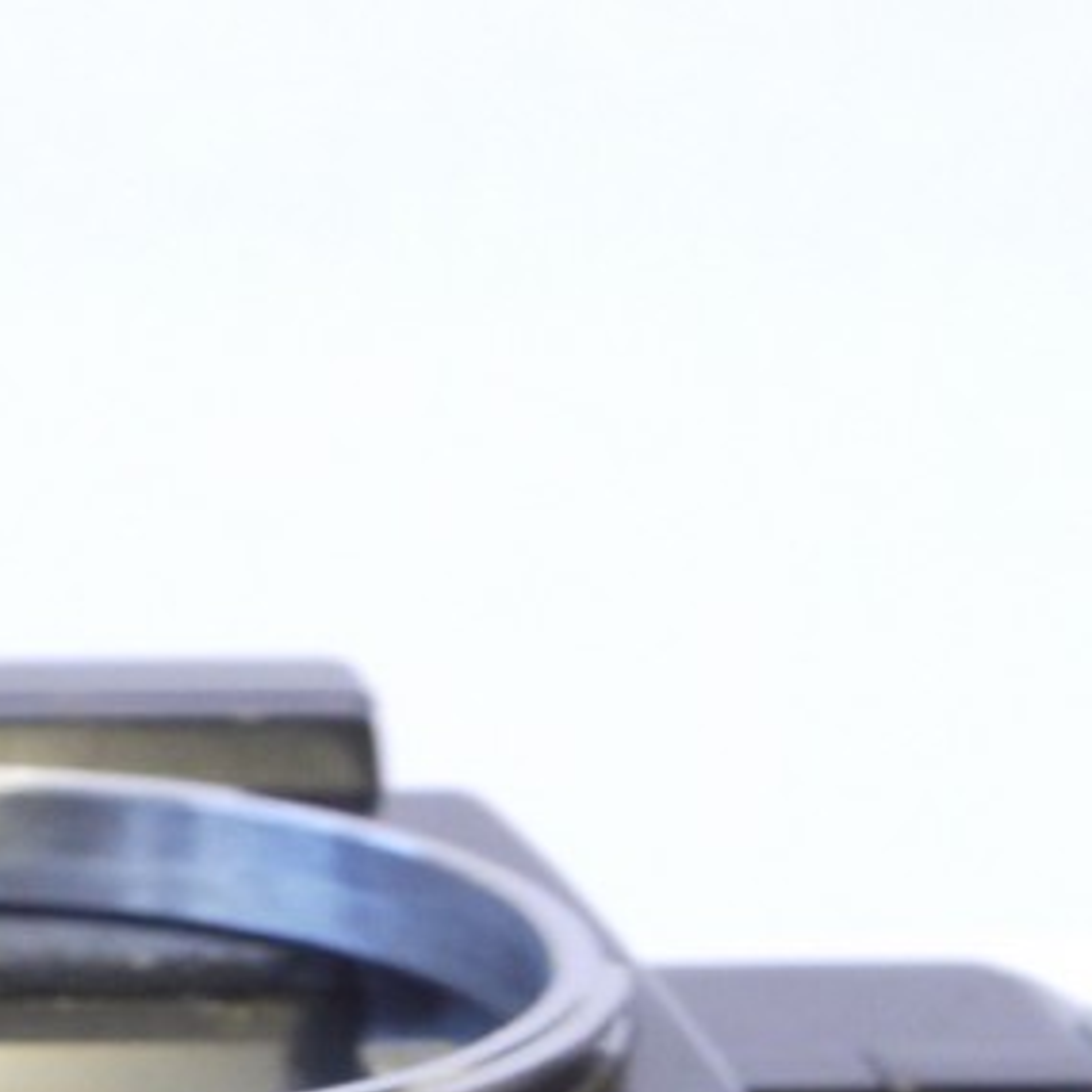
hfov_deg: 8.6
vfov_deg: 8.7
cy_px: 1100
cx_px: -192
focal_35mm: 201
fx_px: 7174
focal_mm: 27
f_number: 11
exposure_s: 1/10
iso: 800
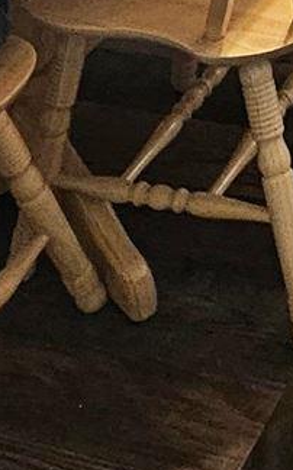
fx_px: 1254
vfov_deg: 16.9
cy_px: -415
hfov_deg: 12.3
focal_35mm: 98
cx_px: 506
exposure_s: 1/40
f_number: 2.2
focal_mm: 2.2
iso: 320
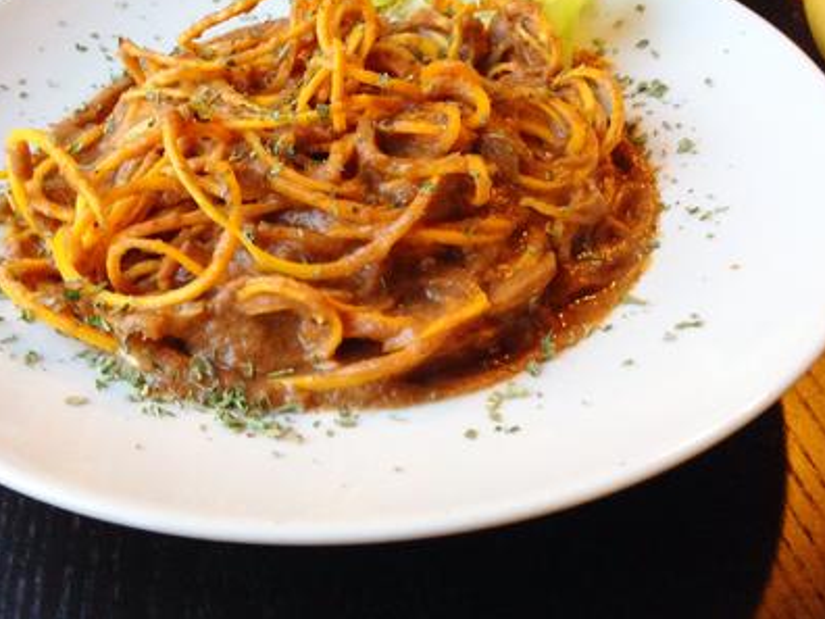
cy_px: 217
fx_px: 1049
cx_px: 362
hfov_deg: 42.9
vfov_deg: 32.7
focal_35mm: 44
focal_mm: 4.12
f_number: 2.4
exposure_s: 1/20
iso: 200
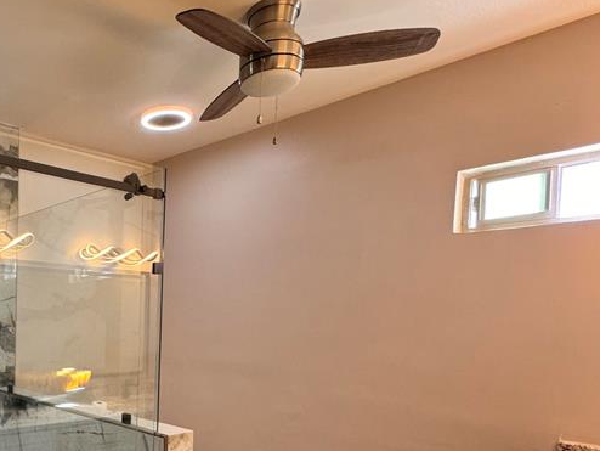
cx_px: 47
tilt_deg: -3.5
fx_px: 503
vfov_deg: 46.0
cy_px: 356
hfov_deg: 53.1
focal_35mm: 29
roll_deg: -0.9
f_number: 2.2
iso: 200
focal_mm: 2.22
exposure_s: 1/60
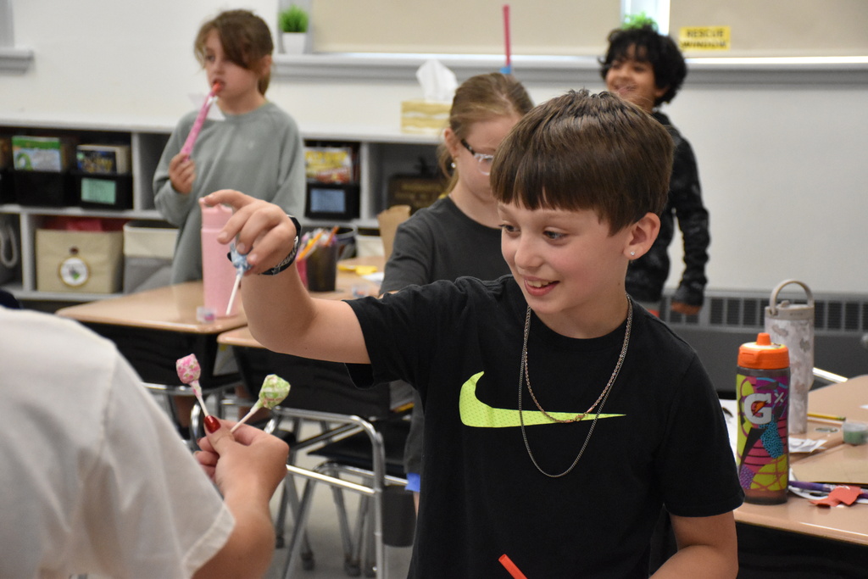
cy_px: 290
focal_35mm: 84
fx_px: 2025
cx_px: 434
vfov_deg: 16.3
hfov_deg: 24.2
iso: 5000
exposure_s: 1/400
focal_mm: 56
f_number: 4.8
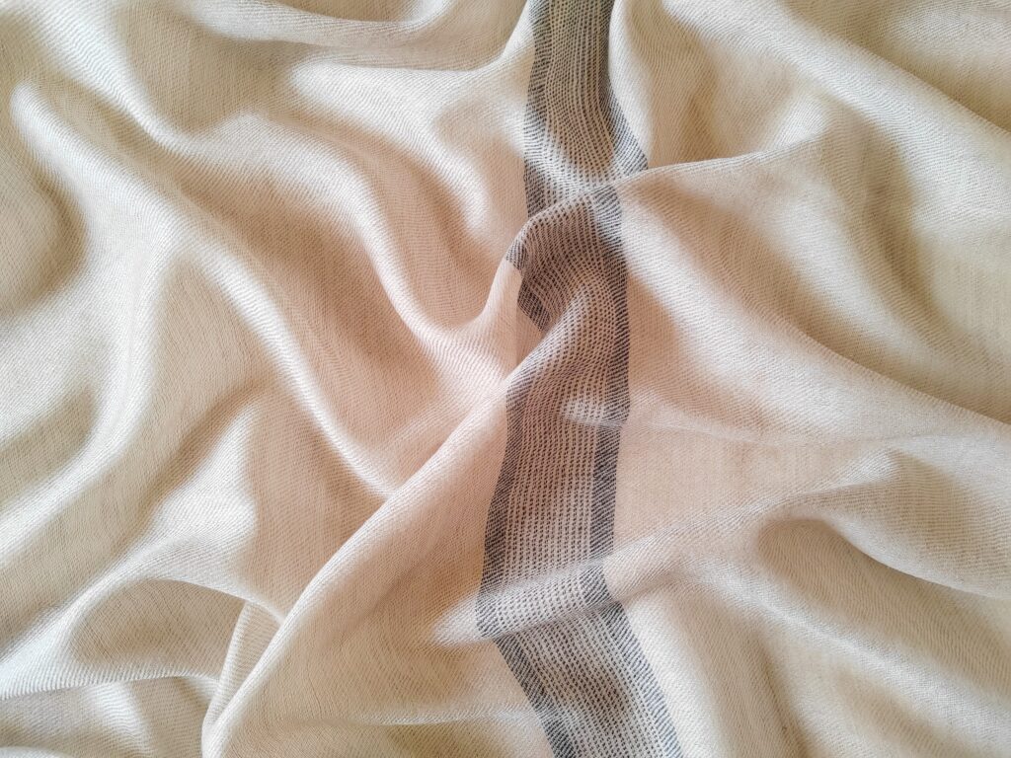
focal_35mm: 27
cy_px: 379
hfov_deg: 65.3
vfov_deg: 51.4
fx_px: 789
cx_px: 506
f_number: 1.9
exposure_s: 1/50
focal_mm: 5.52
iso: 640
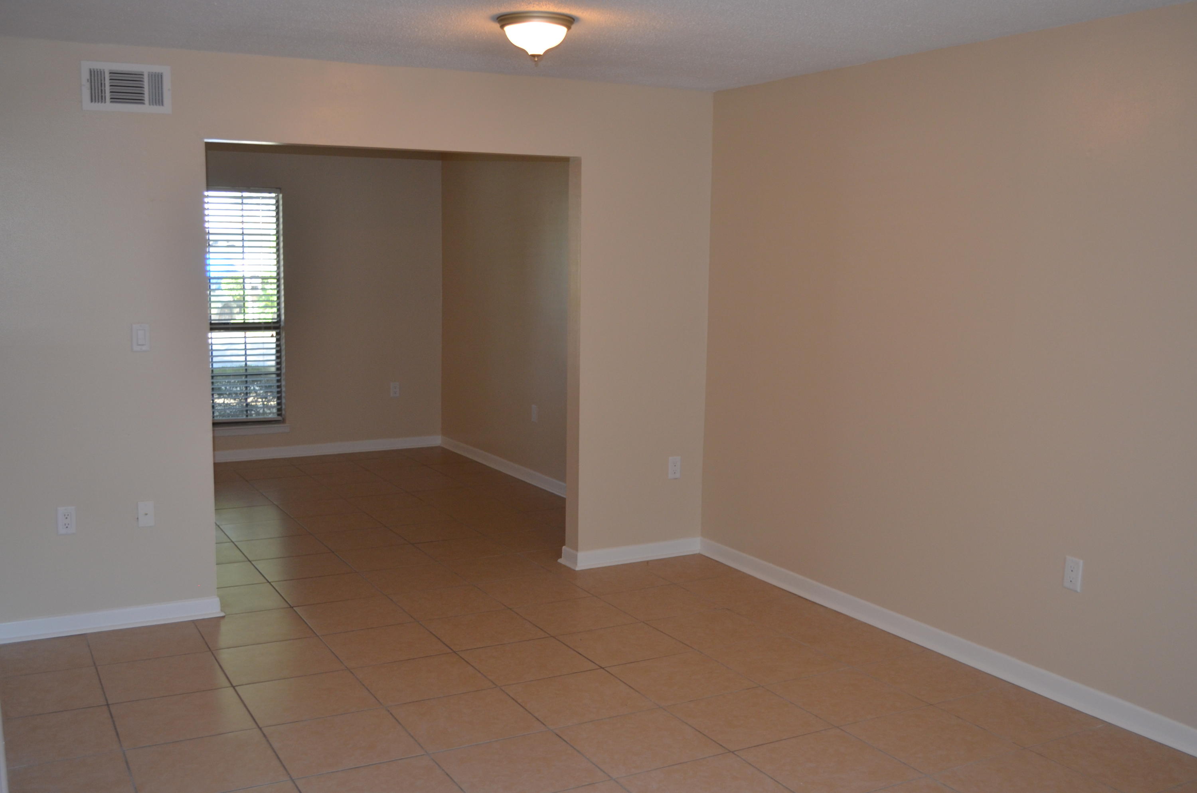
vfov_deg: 36.7
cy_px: 396
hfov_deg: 53.2
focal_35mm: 36
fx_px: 1195
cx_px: 598
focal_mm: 24
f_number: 4
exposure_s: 1/60
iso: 450
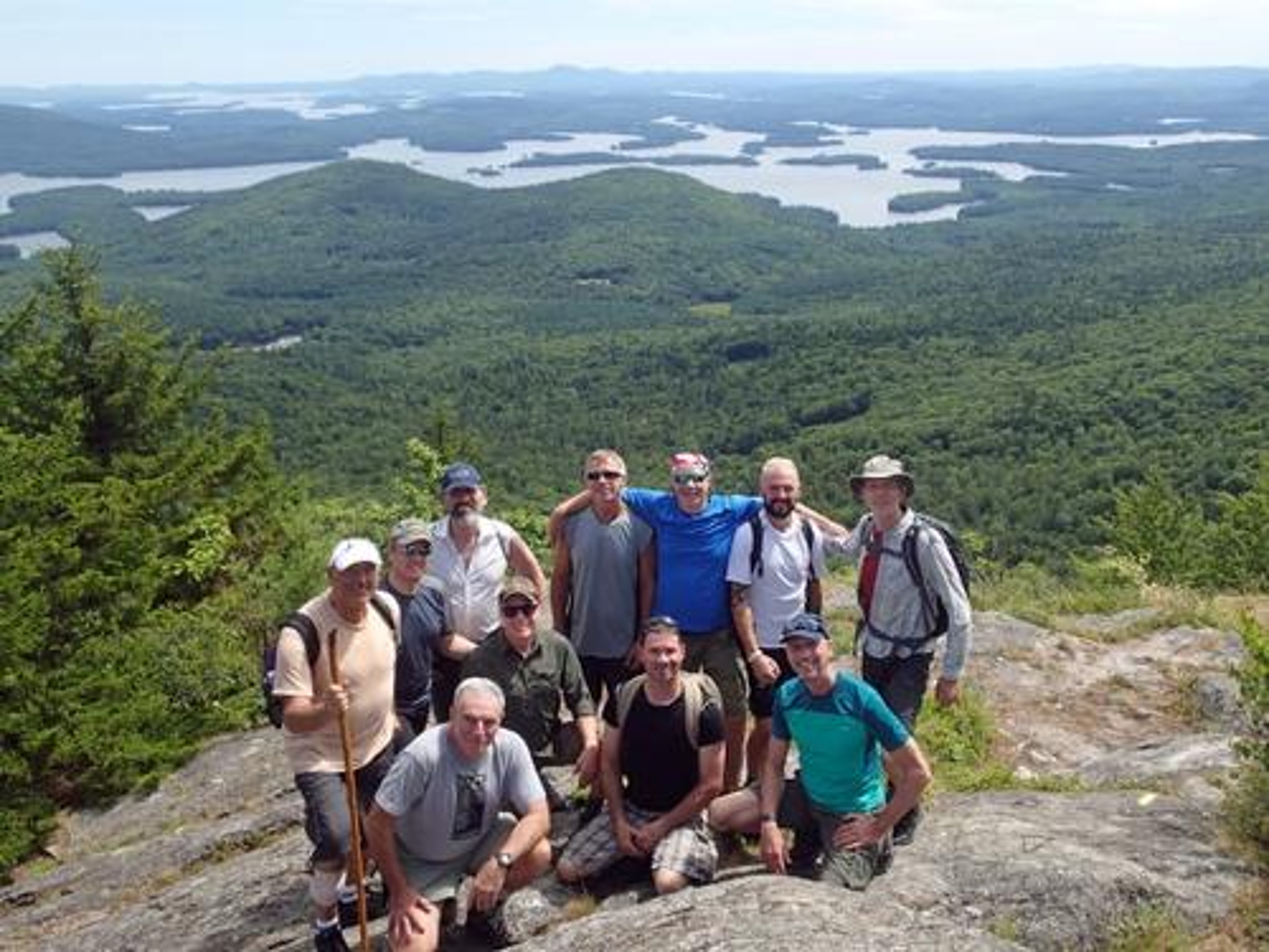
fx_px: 1173
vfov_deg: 44.2
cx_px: 634
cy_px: 476
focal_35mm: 32
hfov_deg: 56.8
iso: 100
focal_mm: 5.87
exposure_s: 1/800
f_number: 3.2
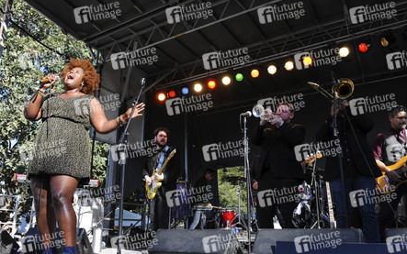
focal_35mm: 29
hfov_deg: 64.6
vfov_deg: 43.2
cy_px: 127
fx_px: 322
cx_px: 202
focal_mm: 28
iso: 800
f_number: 6.3
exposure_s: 1/640
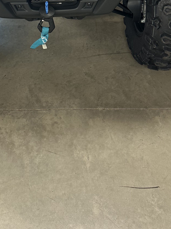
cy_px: -13
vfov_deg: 30.3
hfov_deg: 25.2
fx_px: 382
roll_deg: +0.4
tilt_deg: -31.1
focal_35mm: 58
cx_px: 67
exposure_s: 1/60
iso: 160
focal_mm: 6.86
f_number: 1.78
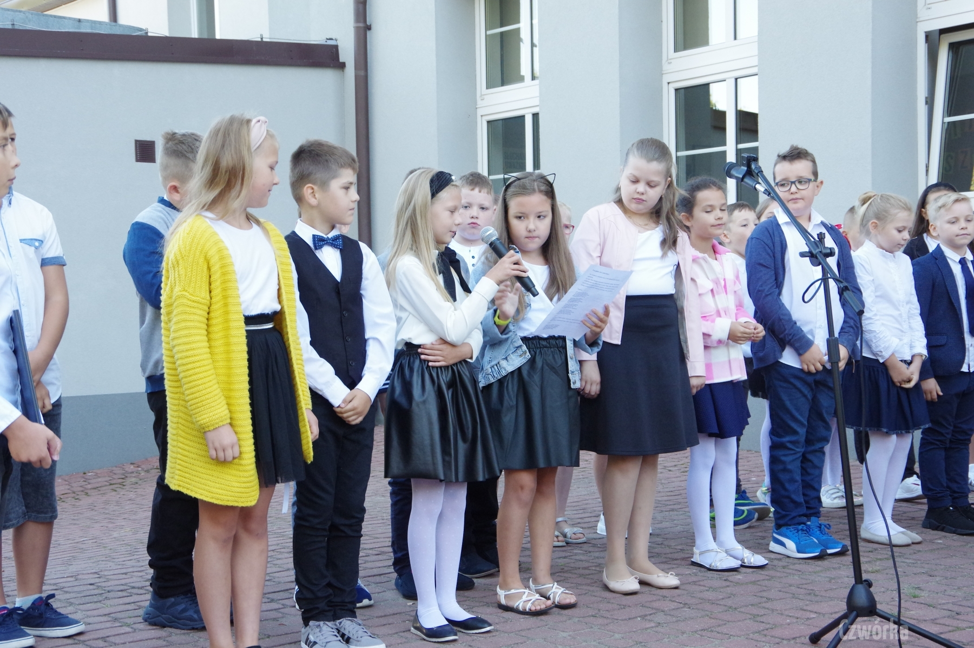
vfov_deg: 25.0
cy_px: 324
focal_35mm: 54
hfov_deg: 36.9
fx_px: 1460
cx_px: 487
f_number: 8
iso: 1600
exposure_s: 1/200
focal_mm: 36
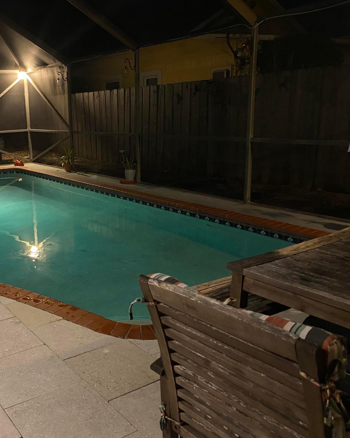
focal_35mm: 34
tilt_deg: -13.7
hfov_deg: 41.5
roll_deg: +3.7
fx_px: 440
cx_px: 69
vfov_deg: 52.8
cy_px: 219
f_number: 1.8
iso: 1000
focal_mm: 4.25
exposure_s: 1/30
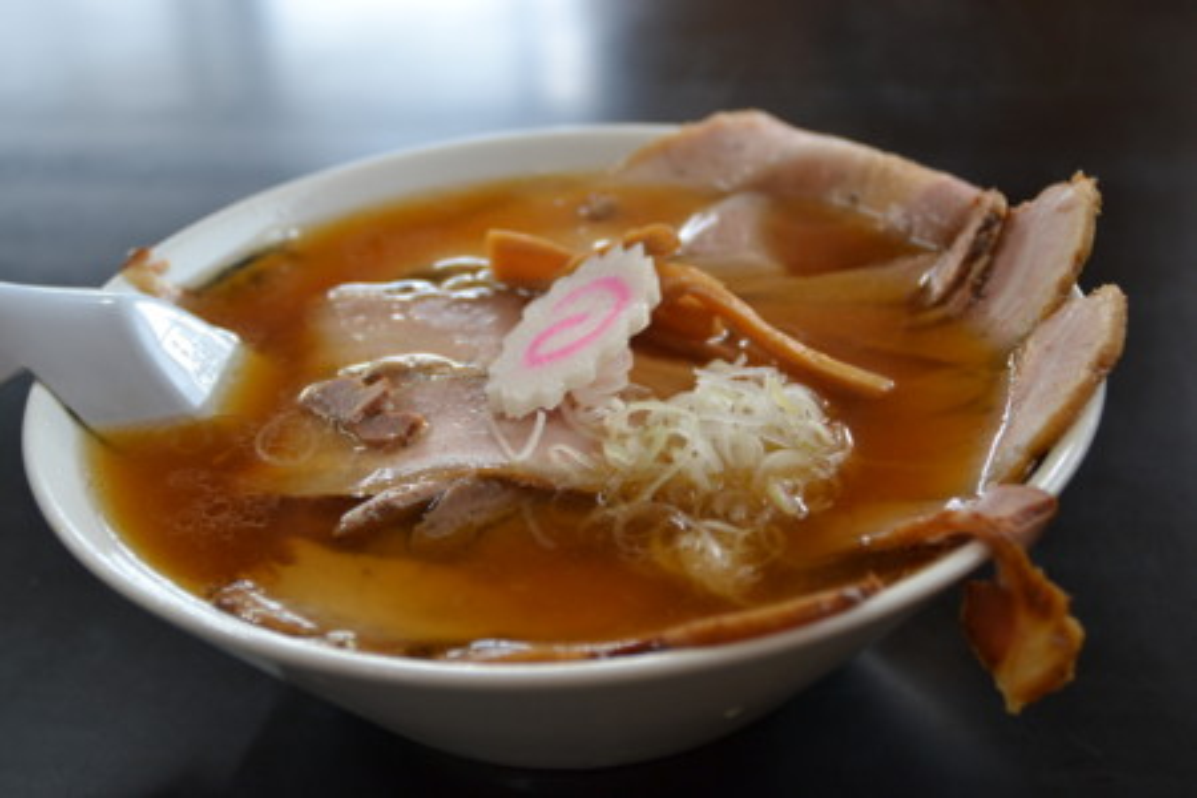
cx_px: 598
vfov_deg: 23.8
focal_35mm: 57
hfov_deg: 35.1
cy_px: 399
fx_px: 1895
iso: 640
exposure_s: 1/60
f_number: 4.5
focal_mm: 38
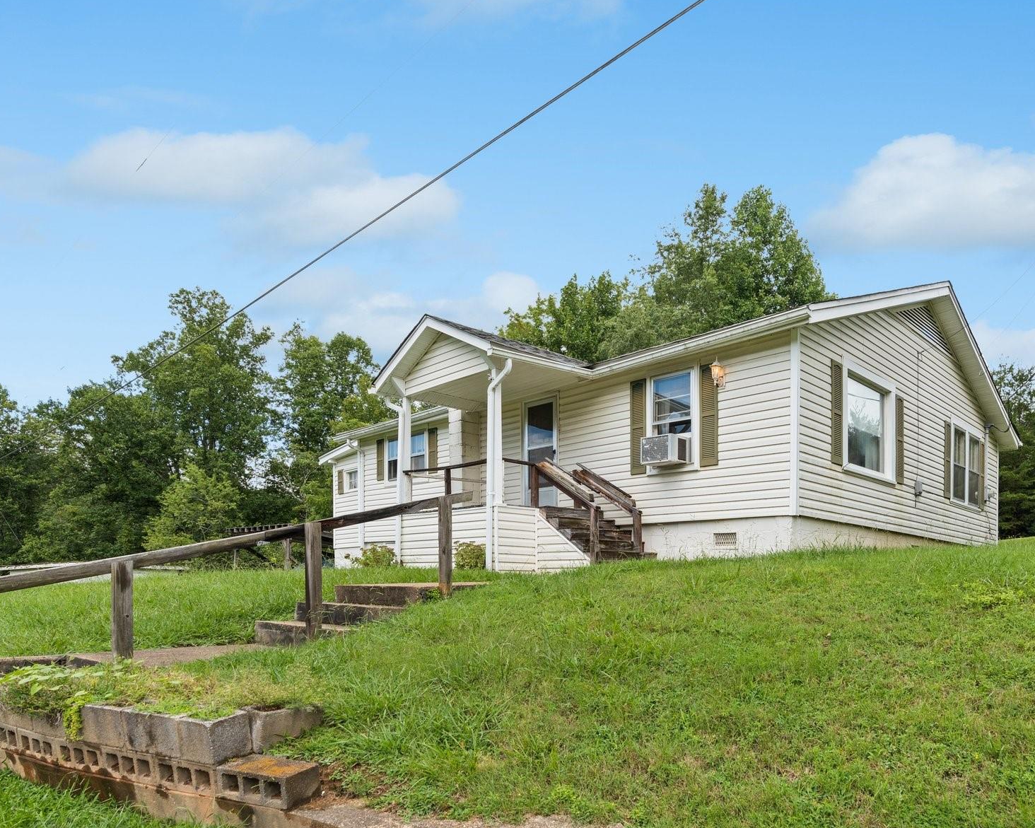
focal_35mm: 21
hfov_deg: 76.2
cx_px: 650
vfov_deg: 65.5
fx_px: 643
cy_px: 406
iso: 400
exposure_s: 1/320
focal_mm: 16
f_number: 6.3
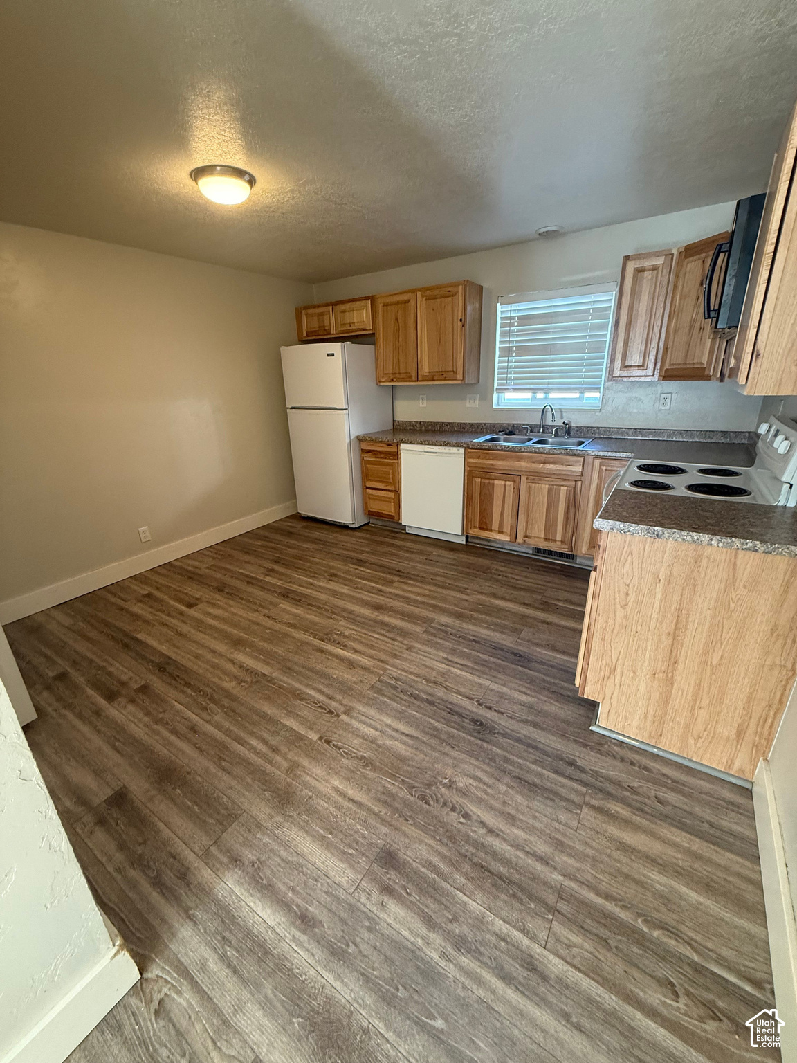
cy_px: 532
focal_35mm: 14
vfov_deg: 102.1
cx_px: 398
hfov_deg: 85.7
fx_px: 430
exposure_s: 1/72
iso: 320
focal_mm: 2.22
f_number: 2.2
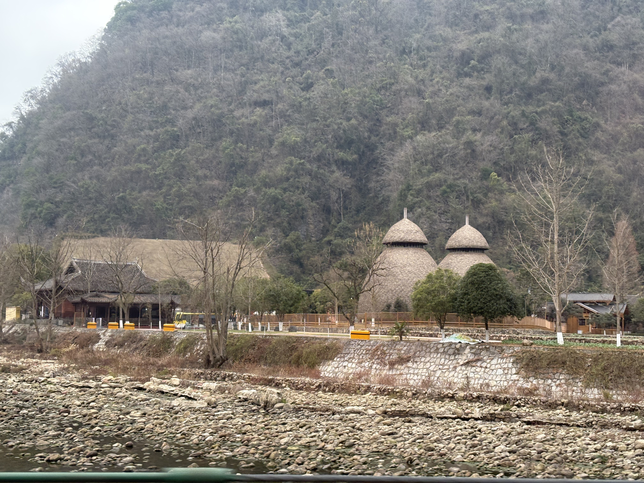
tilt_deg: +4.7
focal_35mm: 52
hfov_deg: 36.8
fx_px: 967
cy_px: 242
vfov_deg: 28.0
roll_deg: -4.2
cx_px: 322
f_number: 1.6
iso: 32
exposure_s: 1/121
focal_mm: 5.96
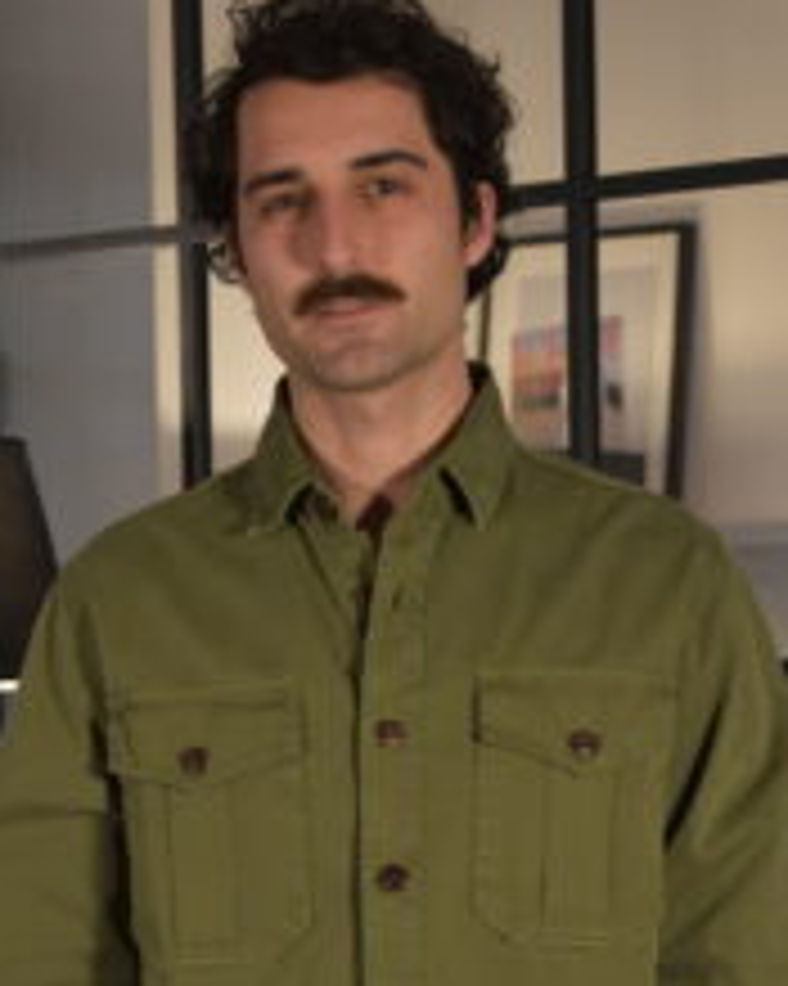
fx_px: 3791
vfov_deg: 14.7
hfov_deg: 11.9
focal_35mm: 130
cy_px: 896
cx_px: 311
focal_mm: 45
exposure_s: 1/80
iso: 1600
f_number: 4.8
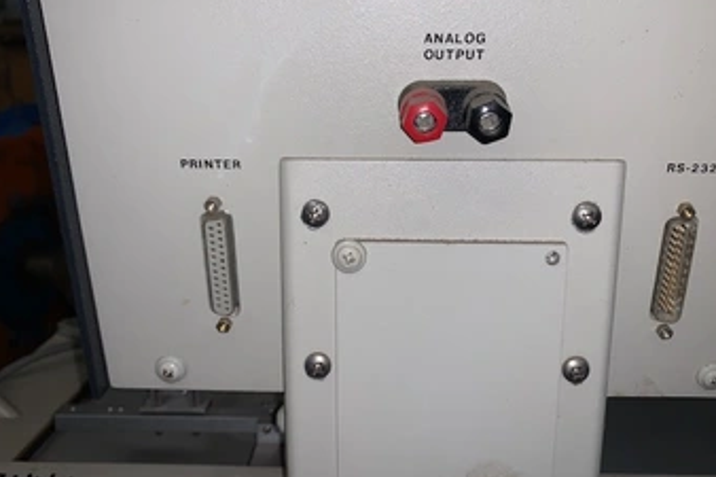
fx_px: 636
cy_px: 208
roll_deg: +1.0
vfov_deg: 41.0
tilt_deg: -10.8
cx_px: 388
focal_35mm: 32
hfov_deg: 58.7
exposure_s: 1/55
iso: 25
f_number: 1.8
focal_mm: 4.25
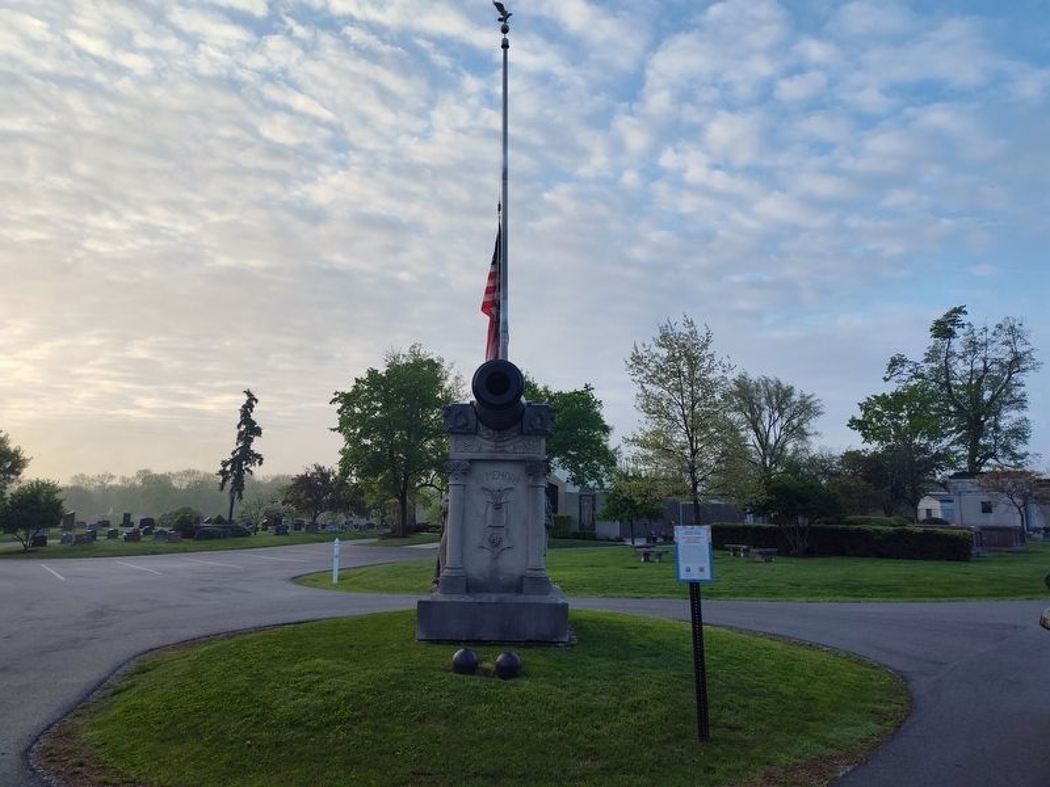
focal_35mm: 23
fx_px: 698
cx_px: 525
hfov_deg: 73.9
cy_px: 394
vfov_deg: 58.9
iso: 100
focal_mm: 5.56
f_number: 1.8
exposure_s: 1/669
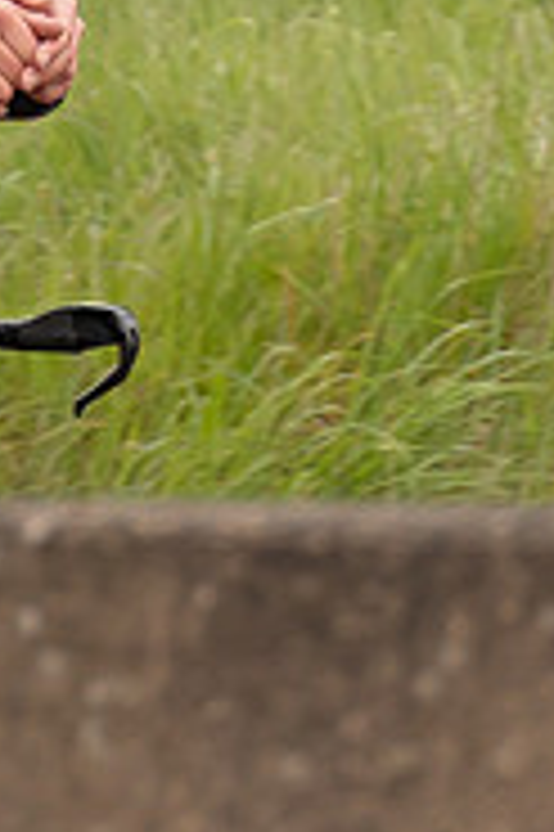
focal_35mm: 2019
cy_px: -100
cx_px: -48
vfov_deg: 1.0
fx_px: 46689
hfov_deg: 0.7
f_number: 4
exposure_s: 1/1000
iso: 200
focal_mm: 200
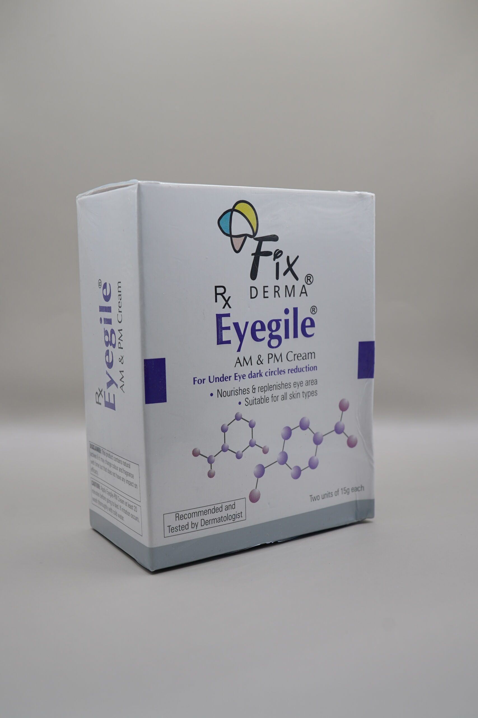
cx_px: 239
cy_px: 359
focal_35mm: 36
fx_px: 717
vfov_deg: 53.1
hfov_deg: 36.9
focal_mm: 24
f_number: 6.3
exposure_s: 1/80
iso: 200
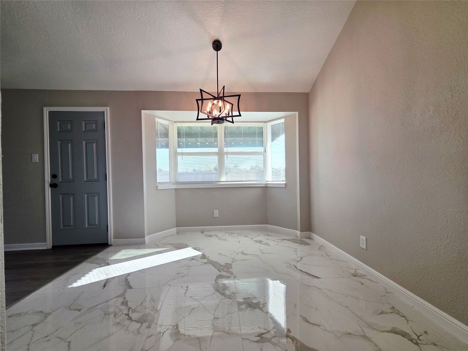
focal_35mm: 13
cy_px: 176
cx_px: 234
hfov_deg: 106.2
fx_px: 176
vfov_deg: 89.9
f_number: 1.9
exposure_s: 1/120
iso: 32
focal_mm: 2.2
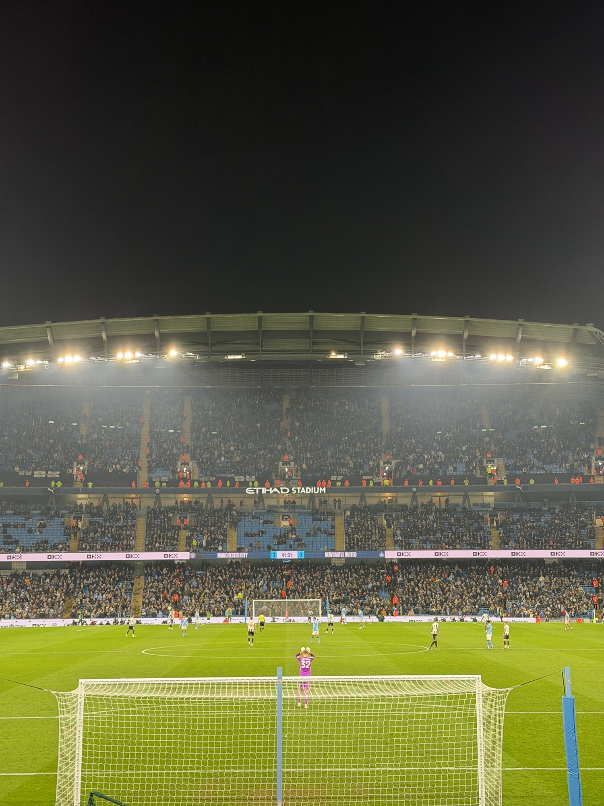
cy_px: 403
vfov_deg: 39.7
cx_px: 302
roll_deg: +0.4
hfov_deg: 30.3
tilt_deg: +8.5
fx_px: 1117
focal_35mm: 48
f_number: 1.78
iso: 100
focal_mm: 6.76
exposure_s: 1/60
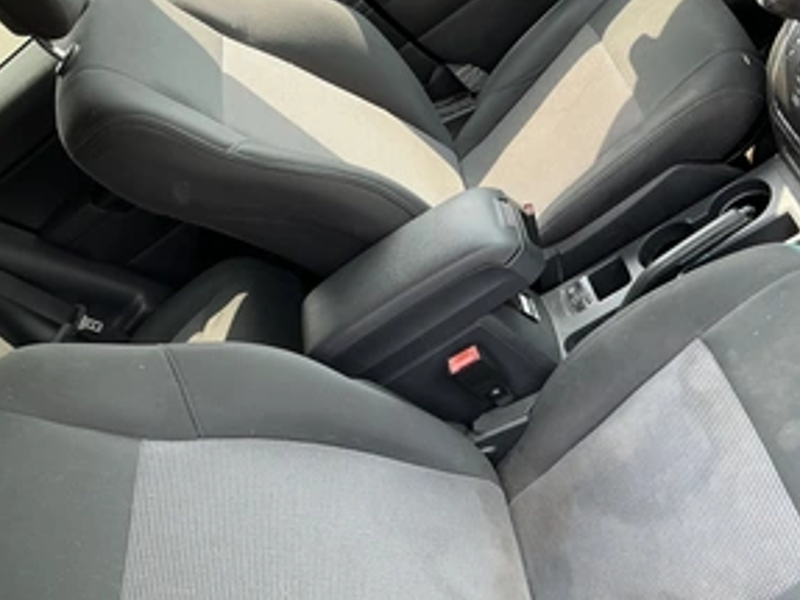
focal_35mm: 39
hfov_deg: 47.7
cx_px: 457
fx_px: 901
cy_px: 354
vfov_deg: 36.7
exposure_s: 1/122
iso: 50
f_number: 1.8
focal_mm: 3
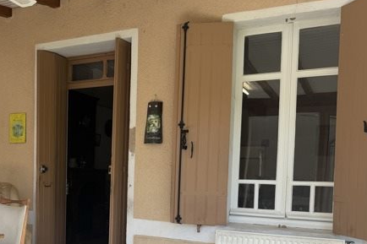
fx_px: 469
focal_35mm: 46
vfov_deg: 28.7
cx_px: 66
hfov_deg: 40.7
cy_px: 192
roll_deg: -1.3
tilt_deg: -2.5
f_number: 1.78
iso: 100
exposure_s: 1/1250
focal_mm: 6.76
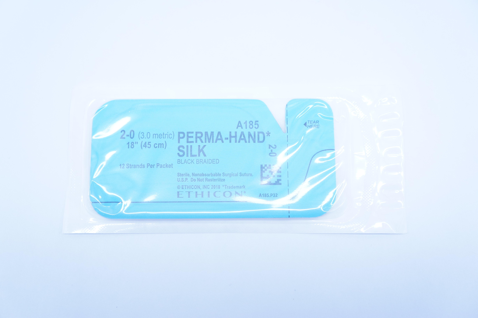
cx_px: 239
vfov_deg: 28.0
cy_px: 159
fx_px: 637
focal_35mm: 48
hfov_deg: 41.2
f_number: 4.5
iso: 800
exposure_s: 1/250
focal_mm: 32
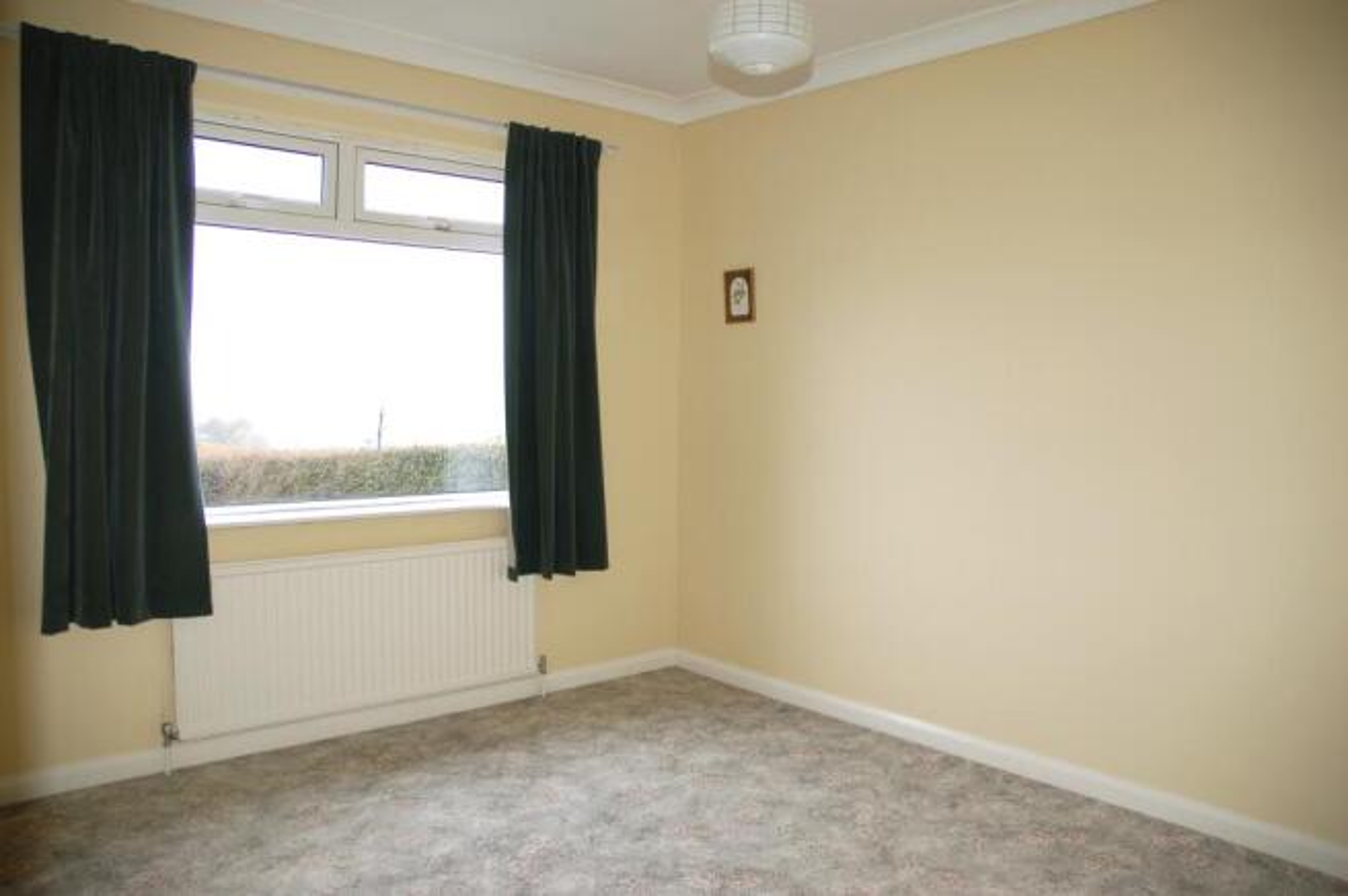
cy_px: 448
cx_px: 674
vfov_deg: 47.8
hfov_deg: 67.4
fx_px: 1010
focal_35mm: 27
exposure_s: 1/60
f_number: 3.5
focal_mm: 18
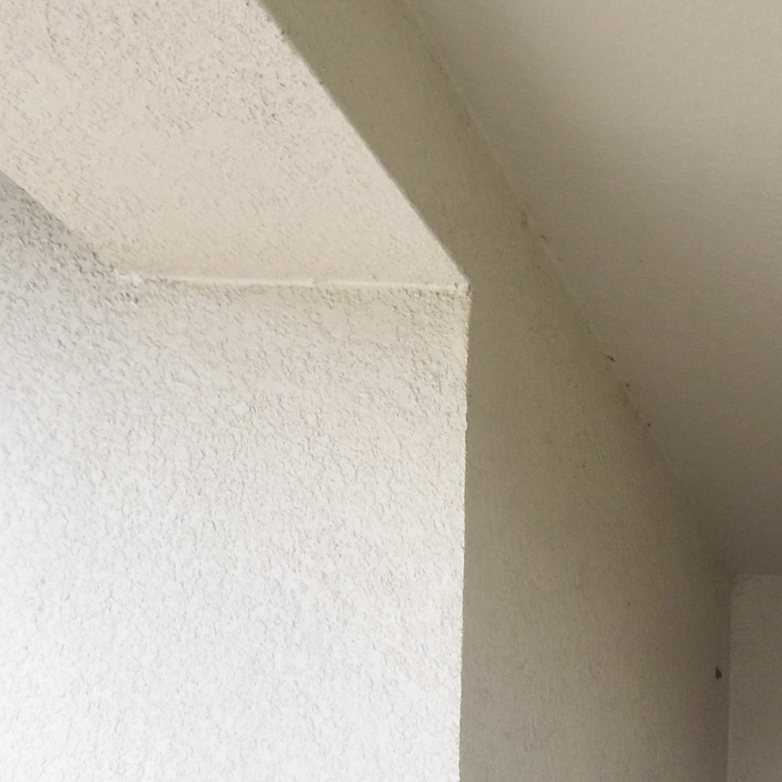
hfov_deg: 21.9
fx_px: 1840
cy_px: 1121
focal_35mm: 72
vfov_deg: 20.9
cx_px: 980
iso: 800
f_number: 3.5
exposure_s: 1/500
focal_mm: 10
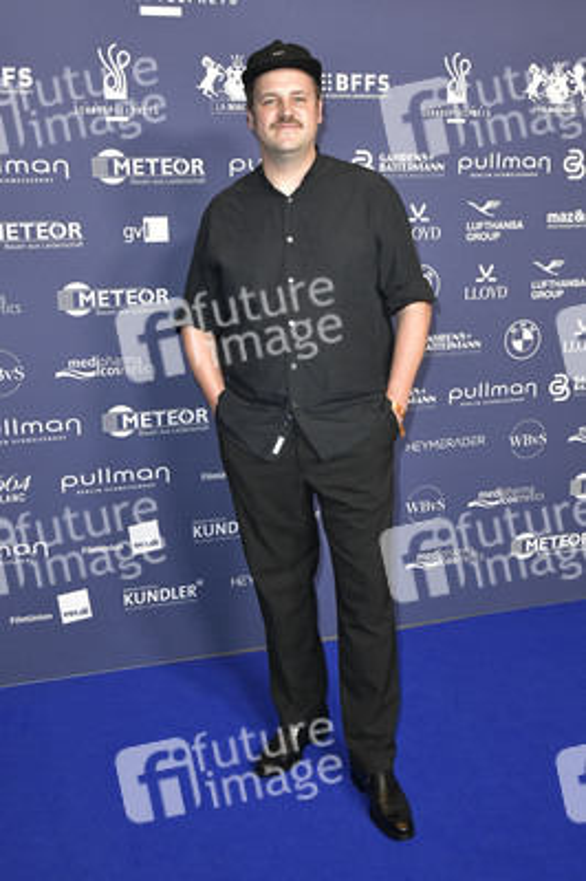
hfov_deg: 41.0
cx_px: 293
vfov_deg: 58.8
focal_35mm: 32
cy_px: 440
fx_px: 783
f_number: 6.3
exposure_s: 1/200
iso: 2000
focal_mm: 32
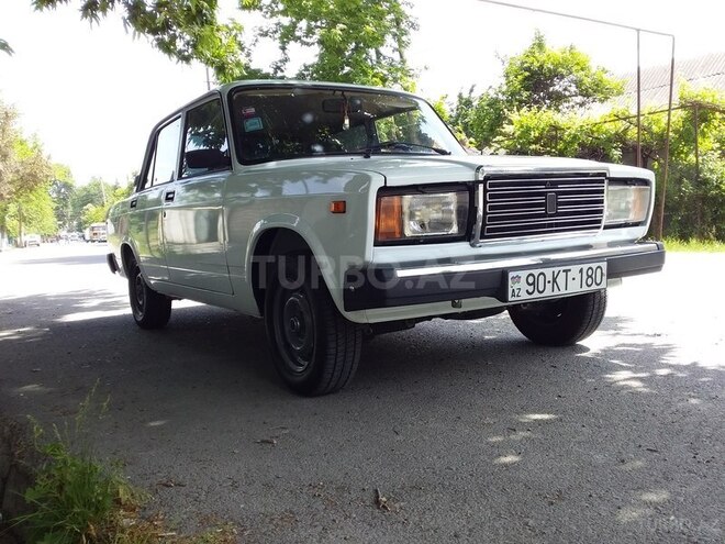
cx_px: 362
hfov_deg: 58.4
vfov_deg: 45.4
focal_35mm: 31
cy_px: 272
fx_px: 649
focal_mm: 3.3
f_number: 2.2
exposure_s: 1/285
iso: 40
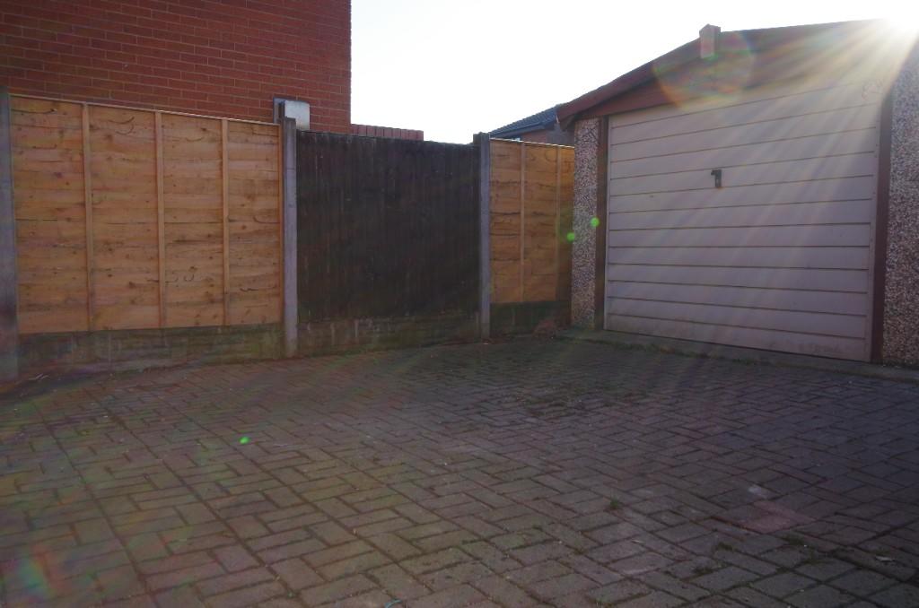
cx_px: 460
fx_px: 764
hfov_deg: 62.0
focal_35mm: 30
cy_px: 304
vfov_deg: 43.4
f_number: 11
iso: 400
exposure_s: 1/100
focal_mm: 20
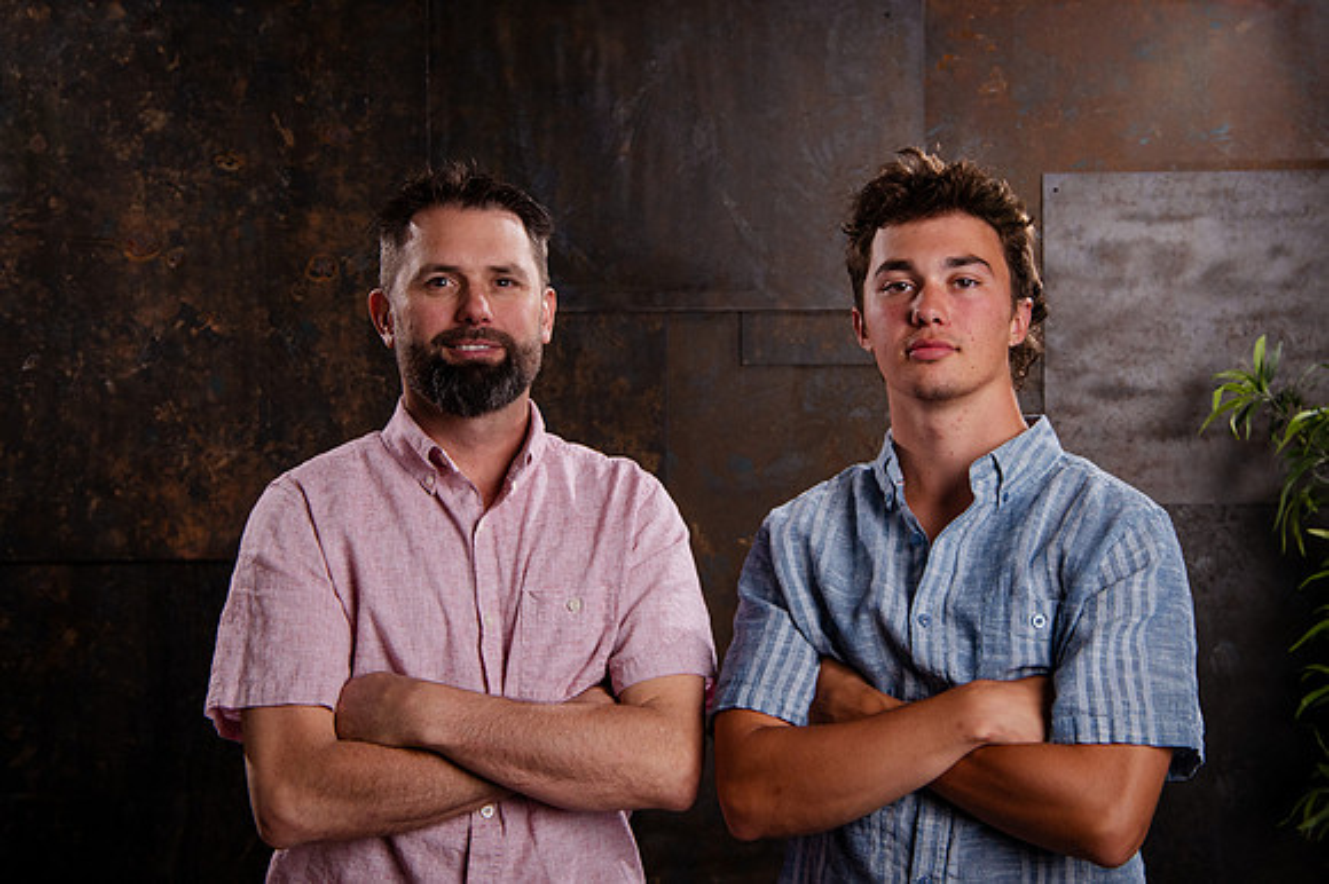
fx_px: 2262
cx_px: 703
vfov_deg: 22.1
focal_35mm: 61
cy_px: 419
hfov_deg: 32.7
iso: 1000
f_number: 8
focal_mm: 45
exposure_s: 1/160
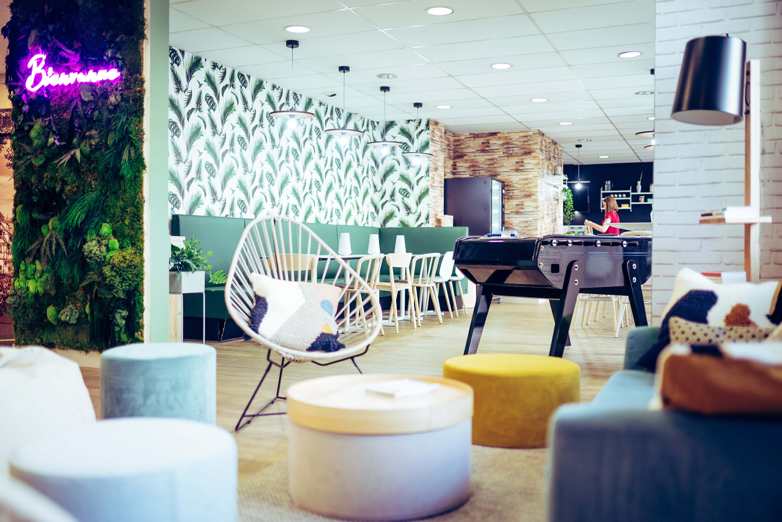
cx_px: 391
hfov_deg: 54.4
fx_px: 761
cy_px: 261
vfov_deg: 37.9
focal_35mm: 35
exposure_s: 1/160
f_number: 1.4
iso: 320
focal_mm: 35
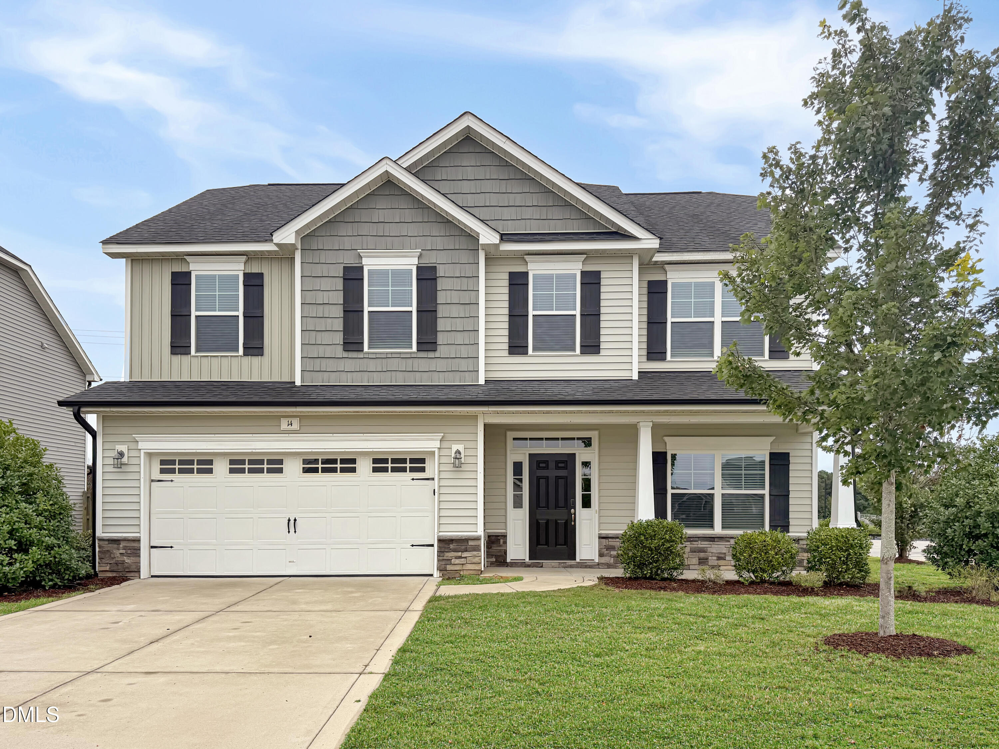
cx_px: 500
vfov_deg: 56.8
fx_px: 693
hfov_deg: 71.6
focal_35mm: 24
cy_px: 374
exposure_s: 1/2000
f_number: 1.78
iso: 80
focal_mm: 6.76
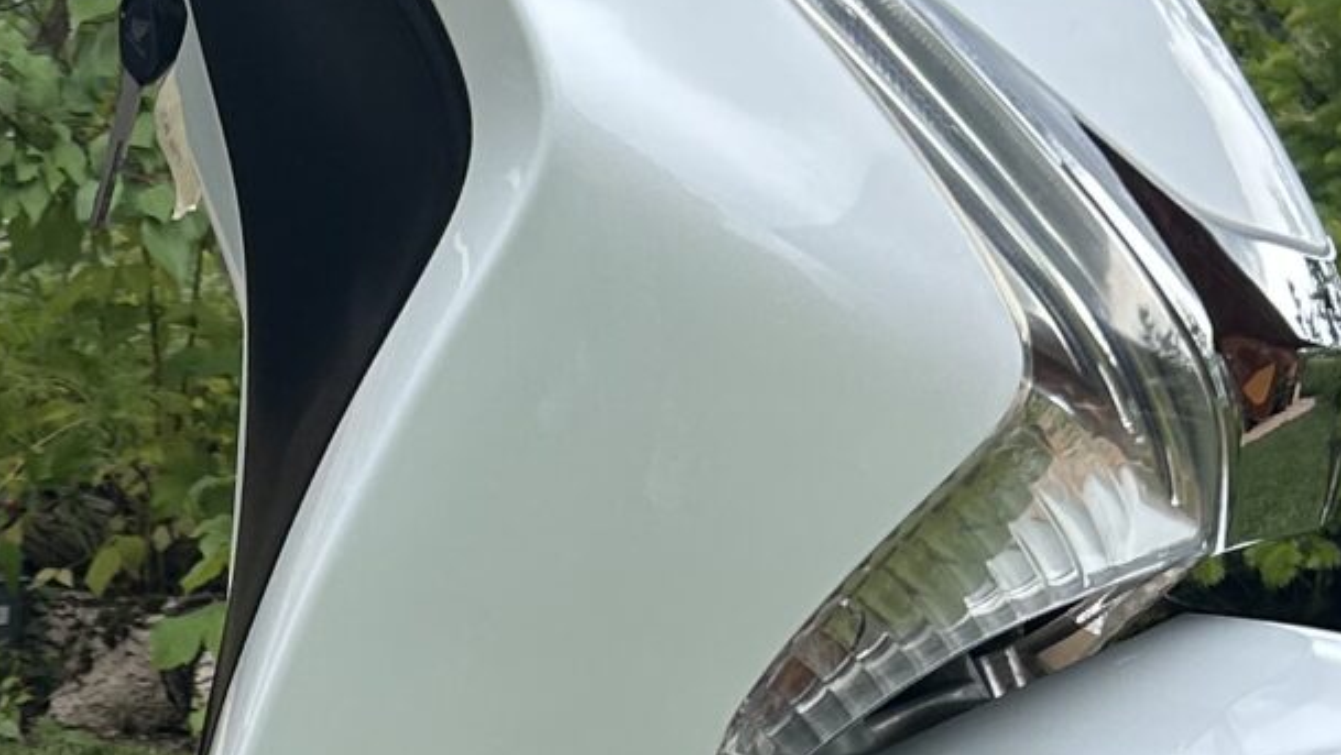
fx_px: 4233
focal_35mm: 119
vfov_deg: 9.8
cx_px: -132
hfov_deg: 17.4
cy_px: 1274
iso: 50
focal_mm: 5.7
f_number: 1.5
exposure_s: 1/1311
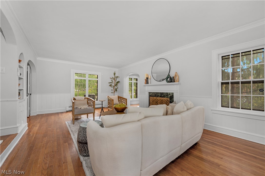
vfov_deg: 81.1
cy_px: 88
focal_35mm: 14
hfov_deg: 104.3
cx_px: 132
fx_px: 103
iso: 200
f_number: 9
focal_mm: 14
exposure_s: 1/13
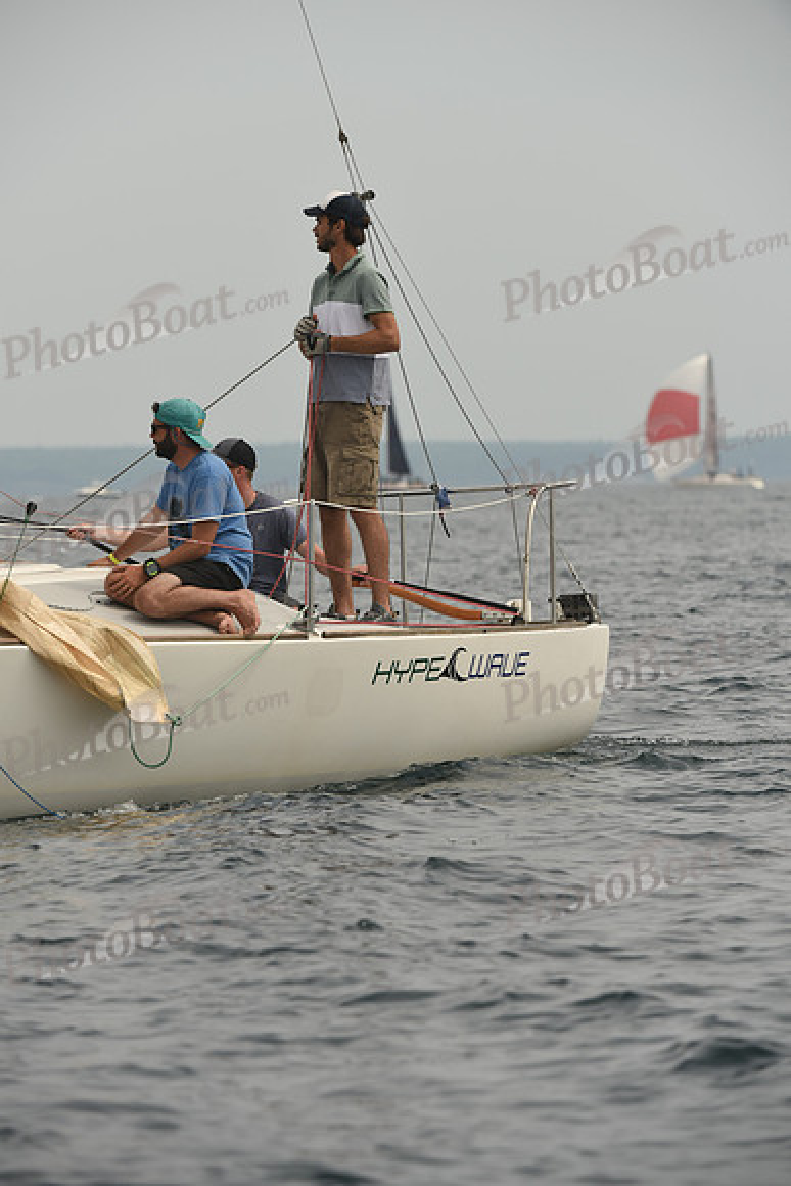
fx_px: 9222
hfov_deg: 4.9
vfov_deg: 7.4
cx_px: 396
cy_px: 593
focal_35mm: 280
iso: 250
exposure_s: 1/1000
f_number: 6.3
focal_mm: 280
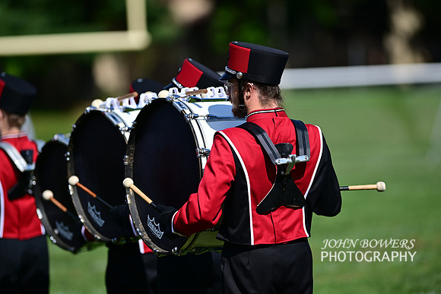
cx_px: 220
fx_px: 3676
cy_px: 147
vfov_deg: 4.6
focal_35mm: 300
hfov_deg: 6.9
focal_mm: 300
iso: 80
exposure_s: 1/1600
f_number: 2.8
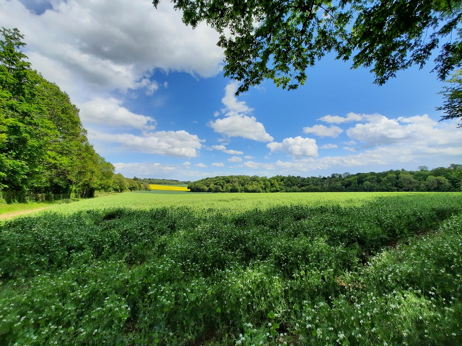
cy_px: 173
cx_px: 231
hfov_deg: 106.2
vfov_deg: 89.9
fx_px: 174
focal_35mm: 13
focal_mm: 1.74
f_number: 2.2
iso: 40
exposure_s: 1/1808
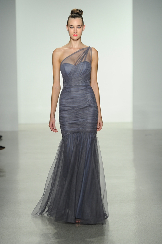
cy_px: 122
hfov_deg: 8.1
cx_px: 81
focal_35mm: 170
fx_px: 1149
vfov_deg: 12.1
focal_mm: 170
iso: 1250
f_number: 4.5
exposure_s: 1/400
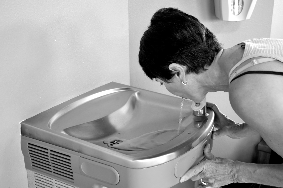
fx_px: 393
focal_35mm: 50
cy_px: 94
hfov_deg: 39.6
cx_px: 142
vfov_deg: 27.0
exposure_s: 1/40
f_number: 4.8
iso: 1000
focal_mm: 50
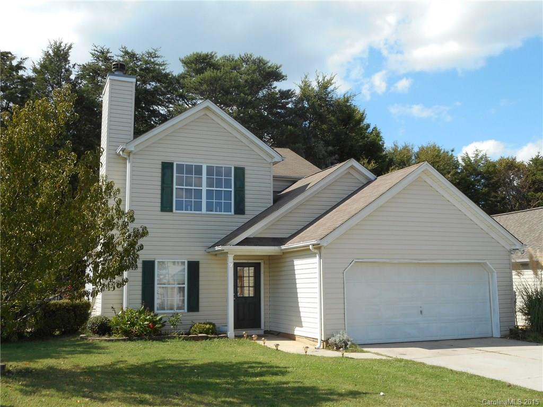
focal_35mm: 39
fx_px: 612
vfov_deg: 36.8
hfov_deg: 47.9
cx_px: 272
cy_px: 204
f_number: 4.5
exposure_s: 1/320
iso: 80
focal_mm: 6.9
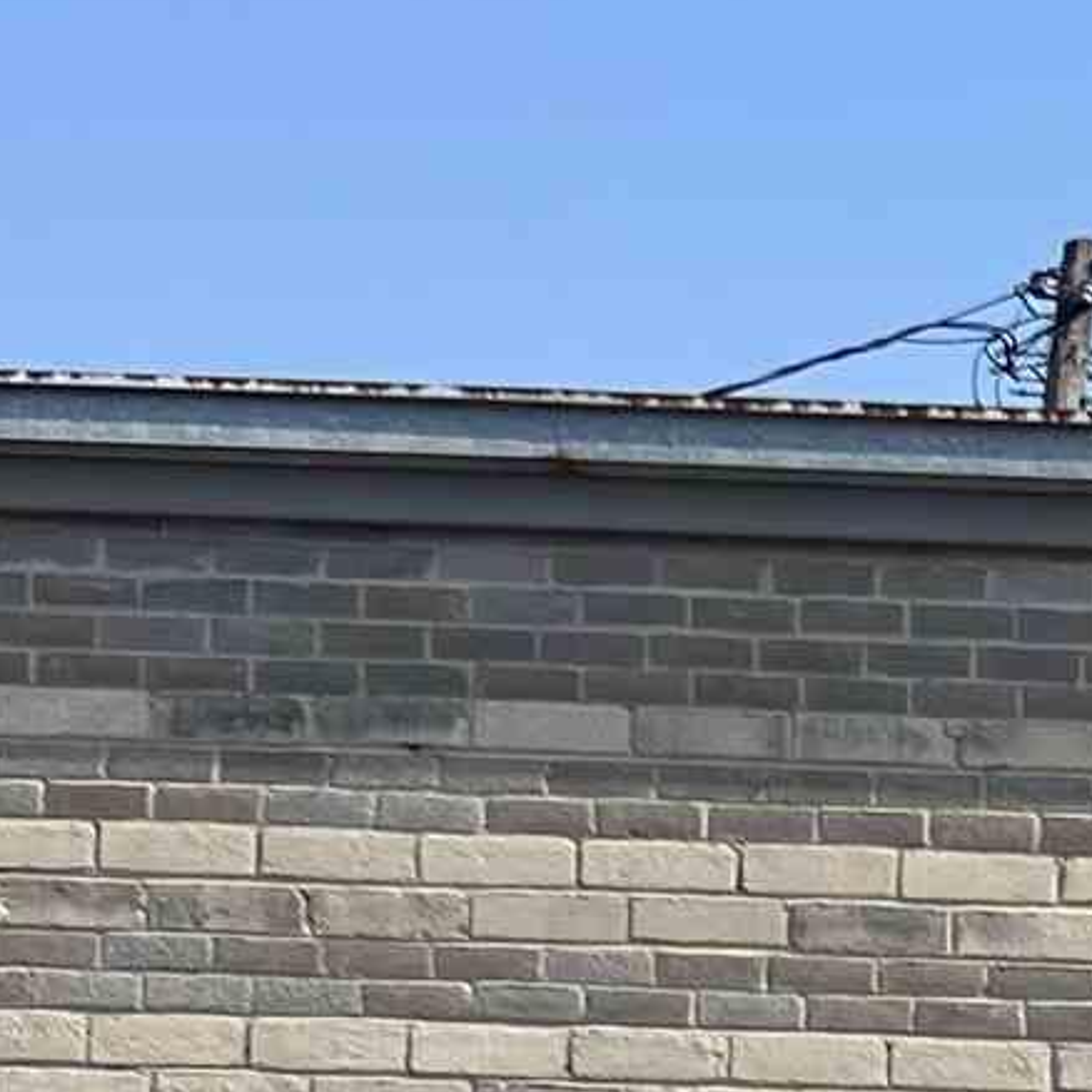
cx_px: 2184
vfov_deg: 10.4
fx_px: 5746
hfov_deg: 10.1
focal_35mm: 161
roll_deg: -1.3
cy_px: 1735
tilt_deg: +2.0
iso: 50
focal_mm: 5.7
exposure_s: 1/4831
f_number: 1.5
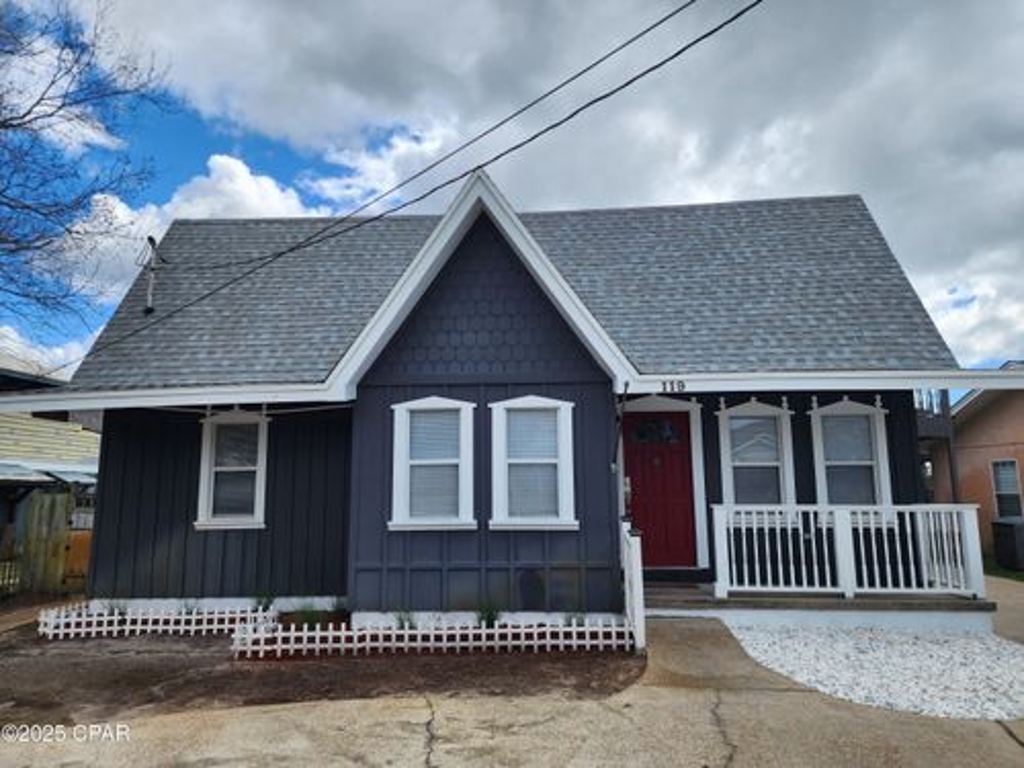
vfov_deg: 58.9
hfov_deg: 73.9
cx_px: 512
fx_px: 680
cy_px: 384
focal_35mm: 23
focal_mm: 6.4
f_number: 1.8
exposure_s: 1/1215
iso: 12
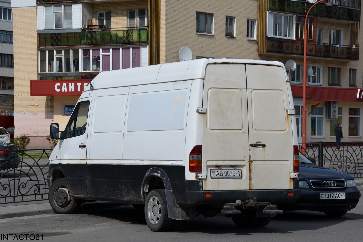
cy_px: 121
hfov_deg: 18.2
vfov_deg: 12.2
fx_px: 1134
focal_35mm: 112
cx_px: 182
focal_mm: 75
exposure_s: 1/320
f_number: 9
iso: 100
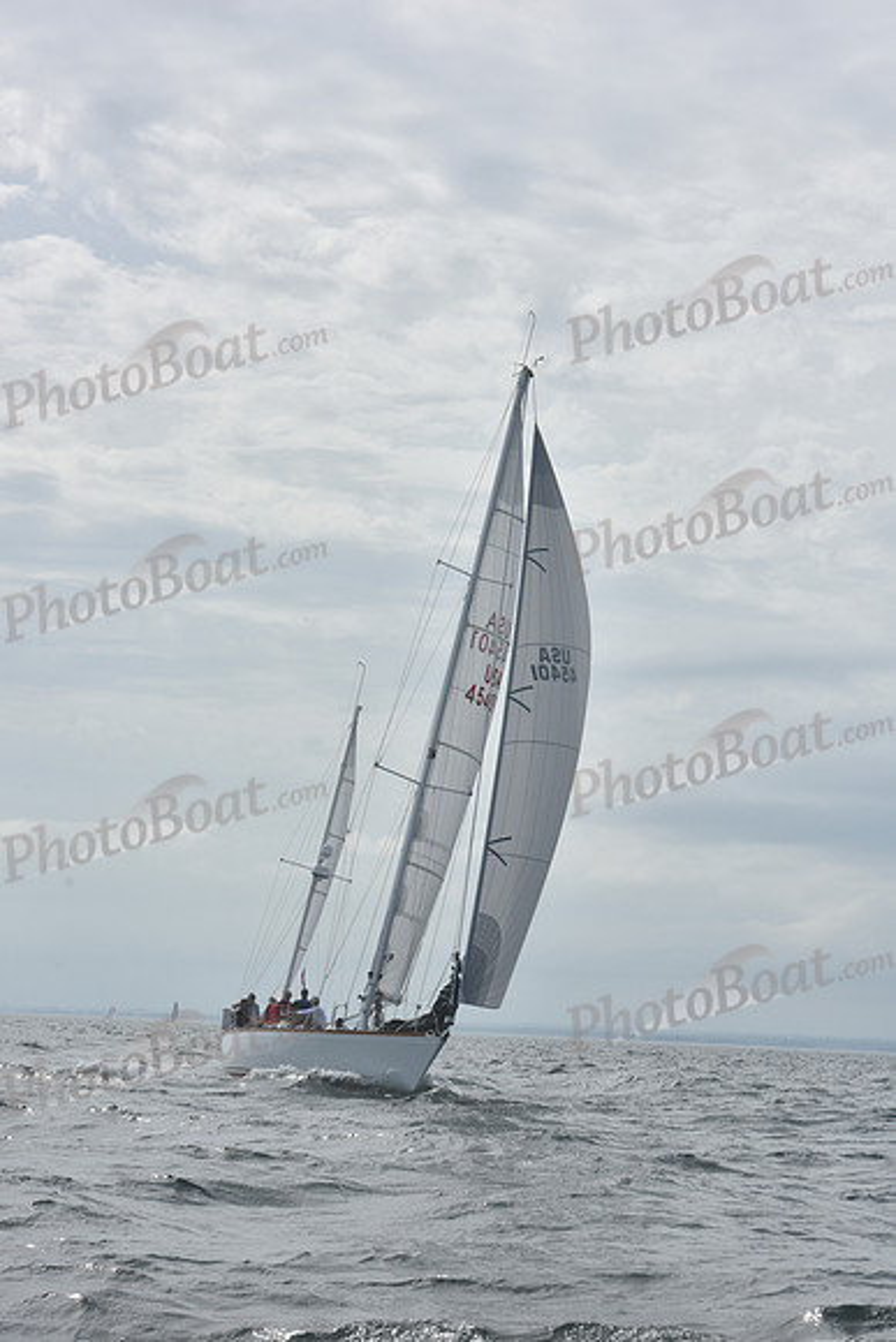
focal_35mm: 90
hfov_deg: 15.2
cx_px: 448
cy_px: 671
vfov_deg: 22.6
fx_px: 3358
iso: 200
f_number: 10
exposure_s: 1/800
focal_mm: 90
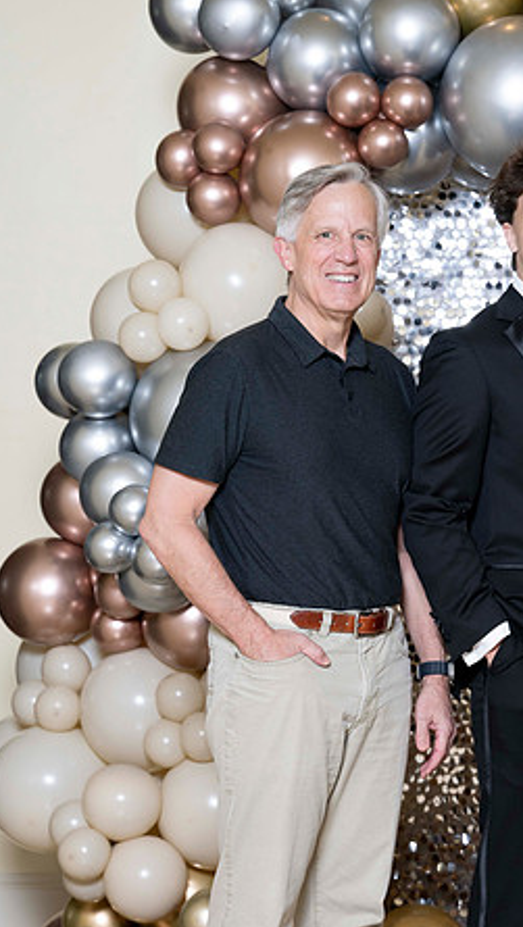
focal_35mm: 135
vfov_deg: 15.9
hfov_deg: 8.9
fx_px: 3321
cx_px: 545
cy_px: 465
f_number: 5.6
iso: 250
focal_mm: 85
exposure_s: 1/200
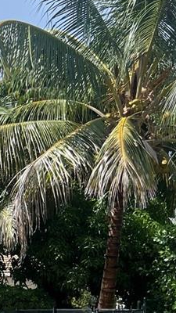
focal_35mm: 85
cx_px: -108
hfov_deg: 13.2
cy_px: 408
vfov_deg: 22.4
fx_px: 705
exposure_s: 1/2208
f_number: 1.5
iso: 50
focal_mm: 5.7
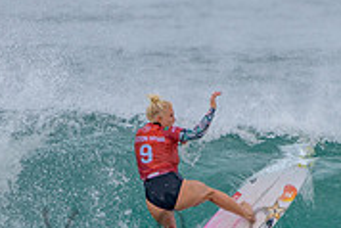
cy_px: 221
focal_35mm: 1632
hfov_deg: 1.3
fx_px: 15471
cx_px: 239
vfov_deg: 0.8
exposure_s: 1/2000
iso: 320
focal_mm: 500
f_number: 5.6
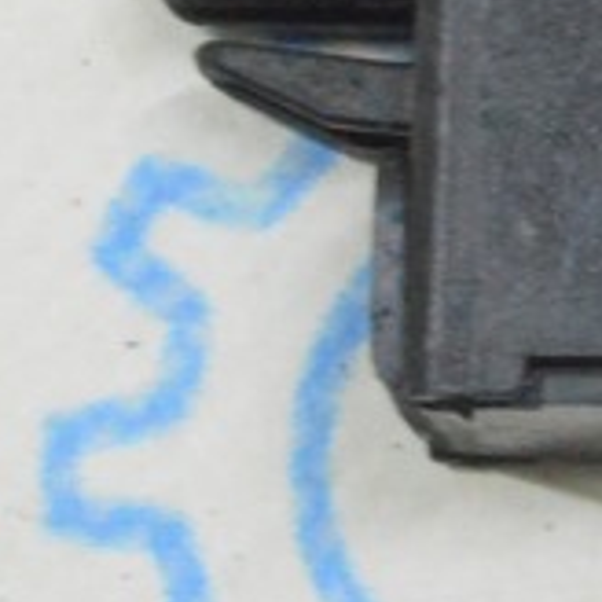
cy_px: -299
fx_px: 8611
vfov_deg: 4.0
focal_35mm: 438
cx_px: 1167
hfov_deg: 4.0
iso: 6400
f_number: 20
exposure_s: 1/15
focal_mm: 55
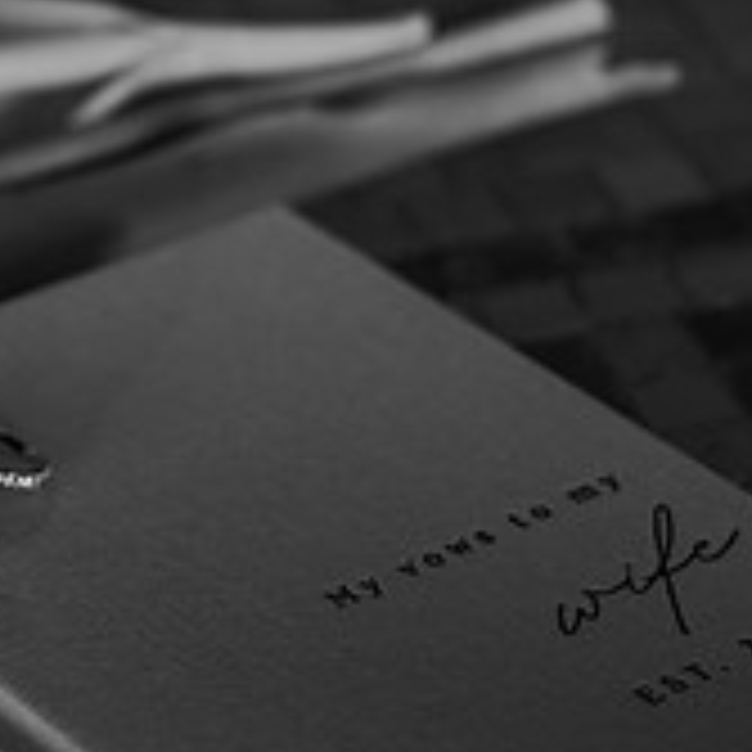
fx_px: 4547
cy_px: 475
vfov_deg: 9.5
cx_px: -110
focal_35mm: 185
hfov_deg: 9.3
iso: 250
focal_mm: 50
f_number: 2.8
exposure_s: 1/100
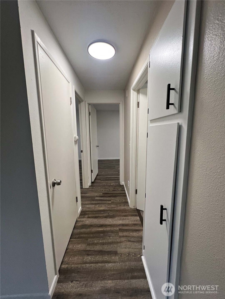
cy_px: 150
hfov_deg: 89.9
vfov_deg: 106.2
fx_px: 113
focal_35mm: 13
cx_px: 112
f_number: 1.8
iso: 160
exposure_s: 1/120
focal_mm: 1.57
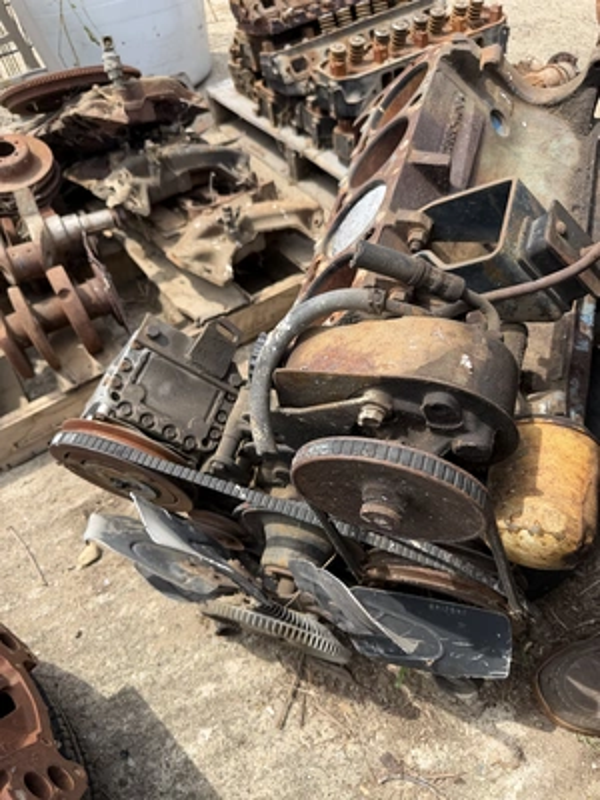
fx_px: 555
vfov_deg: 71.6
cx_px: 300
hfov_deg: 56.8
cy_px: 400
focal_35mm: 24
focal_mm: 6.76
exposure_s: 1/1653
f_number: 1.78
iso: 80
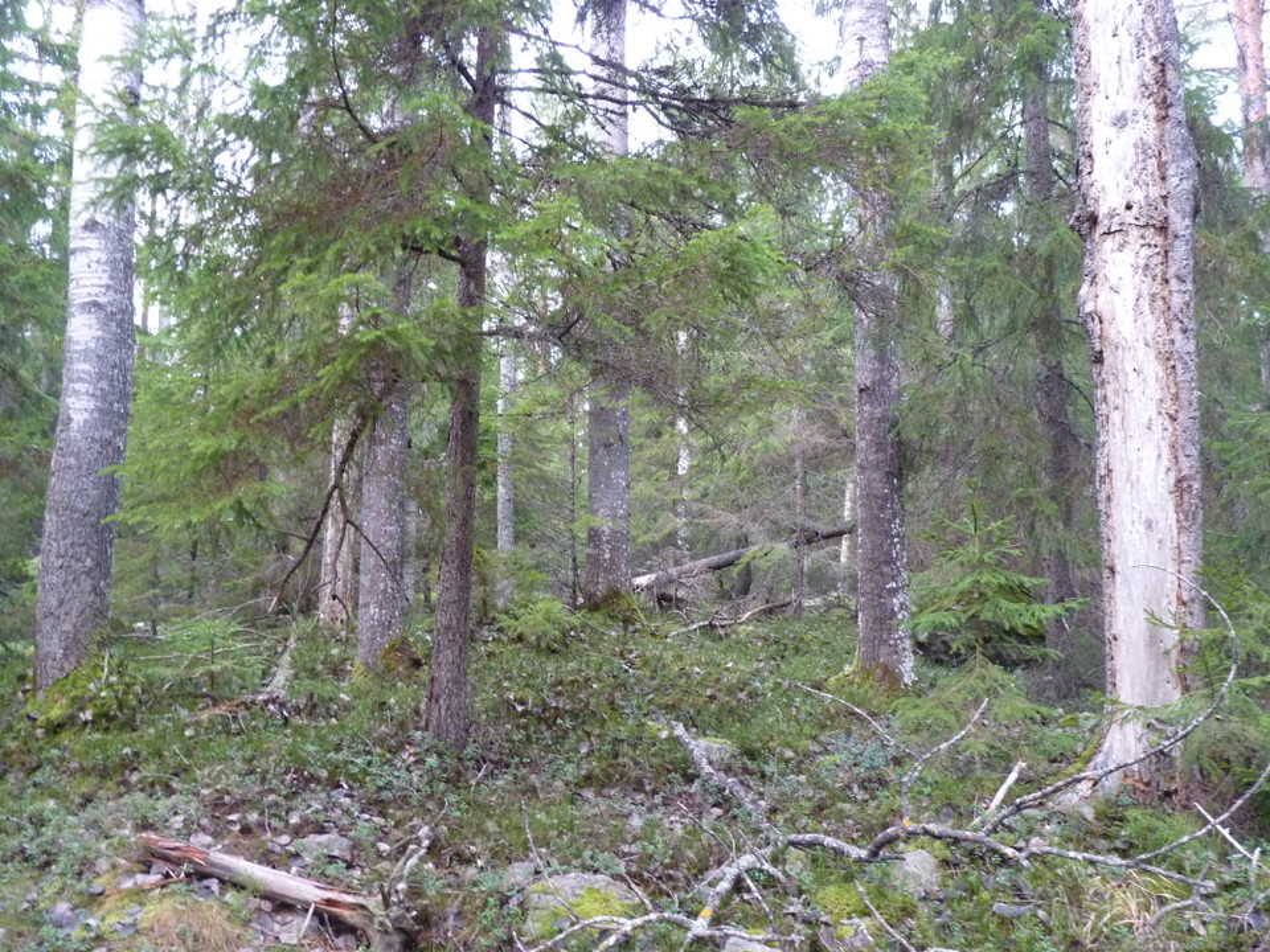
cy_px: 476
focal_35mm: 27
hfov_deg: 65.3
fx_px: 991
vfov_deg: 51.4
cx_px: 635
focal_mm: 4.8
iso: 400
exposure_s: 1/13
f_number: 2.8
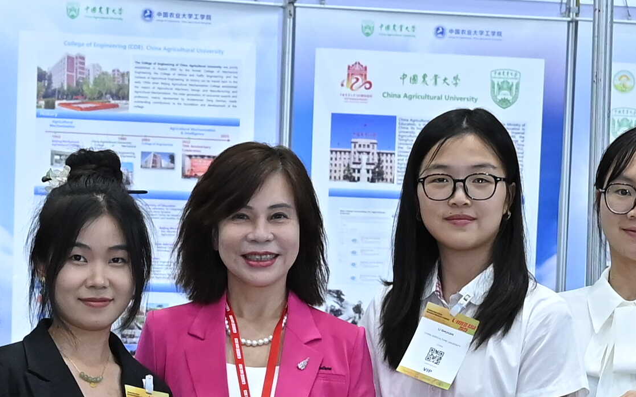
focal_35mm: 133
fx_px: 2305
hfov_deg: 15.7
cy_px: 395
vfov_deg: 9.8
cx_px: 255
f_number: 4
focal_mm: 24
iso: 1250
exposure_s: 1/125
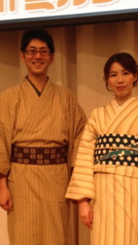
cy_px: 151
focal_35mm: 68
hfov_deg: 17.7
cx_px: 86
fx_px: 442
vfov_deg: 30.9
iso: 100
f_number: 2.4
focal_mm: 4.28
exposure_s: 1/20
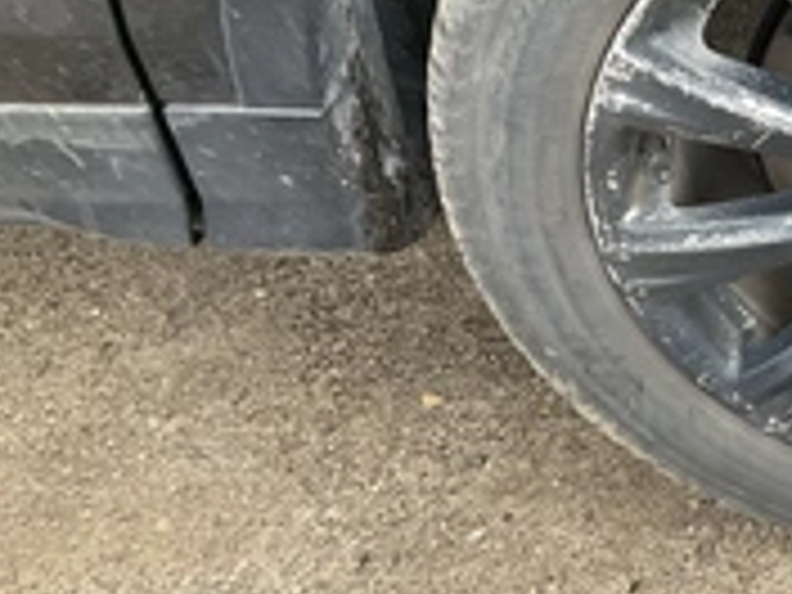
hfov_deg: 26.8
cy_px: 72
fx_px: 1510
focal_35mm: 66
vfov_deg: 21.8
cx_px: 886
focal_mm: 3
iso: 50
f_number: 1.8
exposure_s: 1/122
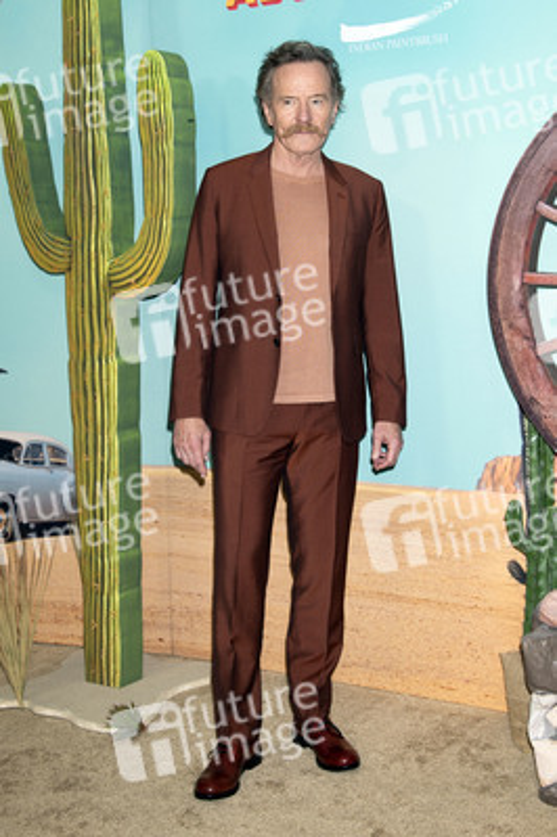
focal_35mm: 44
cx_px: 278
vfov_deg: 44.5
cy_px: 418
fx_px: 1023
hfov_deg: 30.5
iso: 400
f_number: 5.6
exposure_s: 1/200
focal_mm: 44
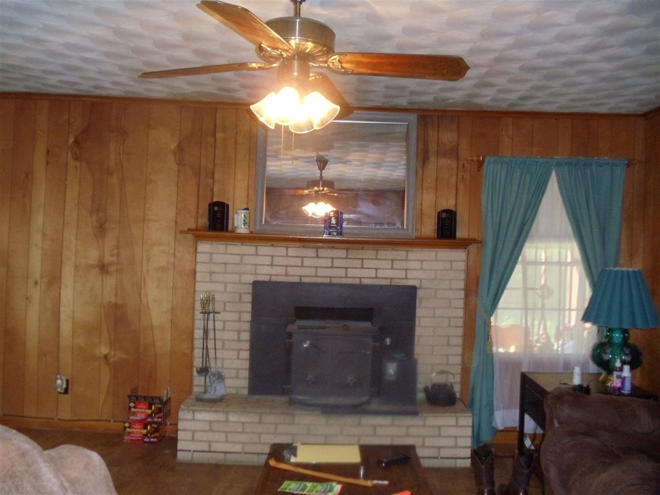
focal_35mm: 44
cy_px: 248
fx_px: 839
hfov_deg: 42.9
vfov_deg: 32.9
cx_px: 330
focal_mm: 6
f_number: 3.5
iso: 400
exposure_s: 1/30
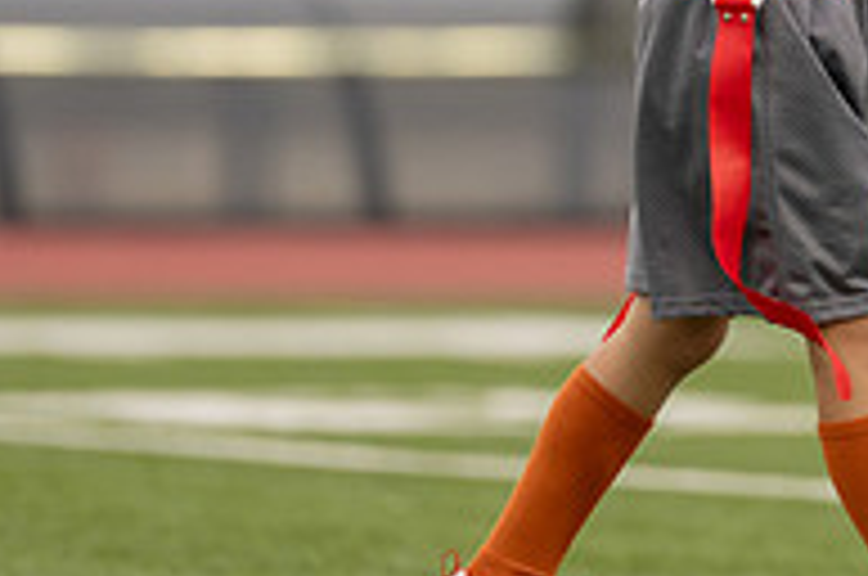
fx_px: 16248
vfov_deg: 2.0
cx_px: 899
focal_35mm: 675
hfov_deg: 3.1
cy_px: -72
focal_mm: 200
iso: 640
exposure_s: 1/1000
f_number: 2.8
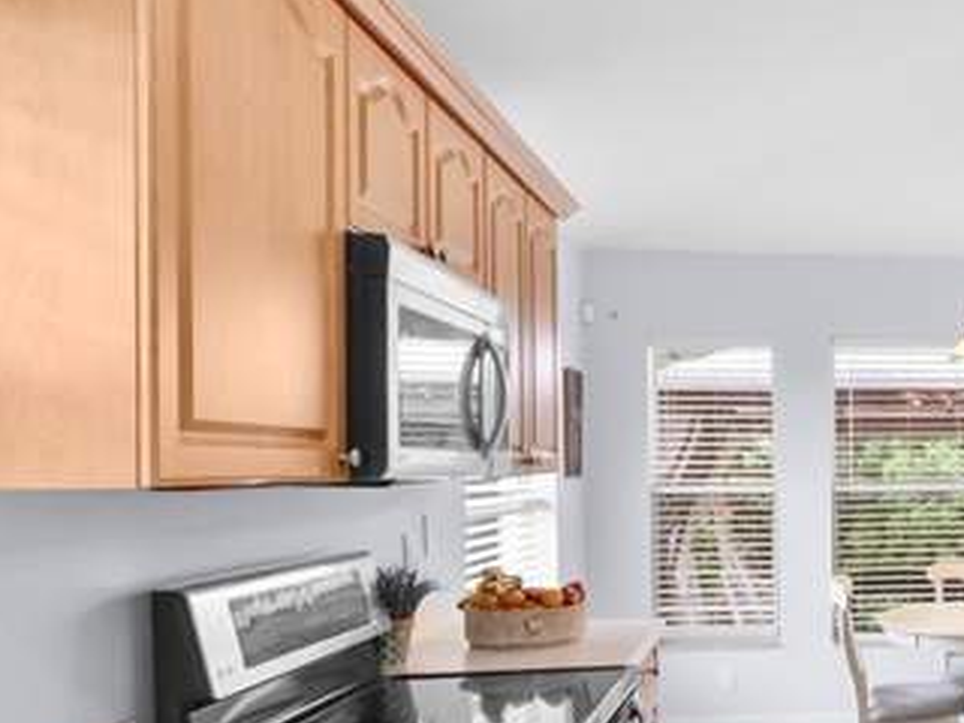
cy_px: 402
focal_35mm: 36
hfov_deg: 45.4
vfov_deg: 39.6
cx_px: 907
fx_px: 1003
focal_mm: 10
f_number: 5
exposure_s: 1/100
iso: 1250
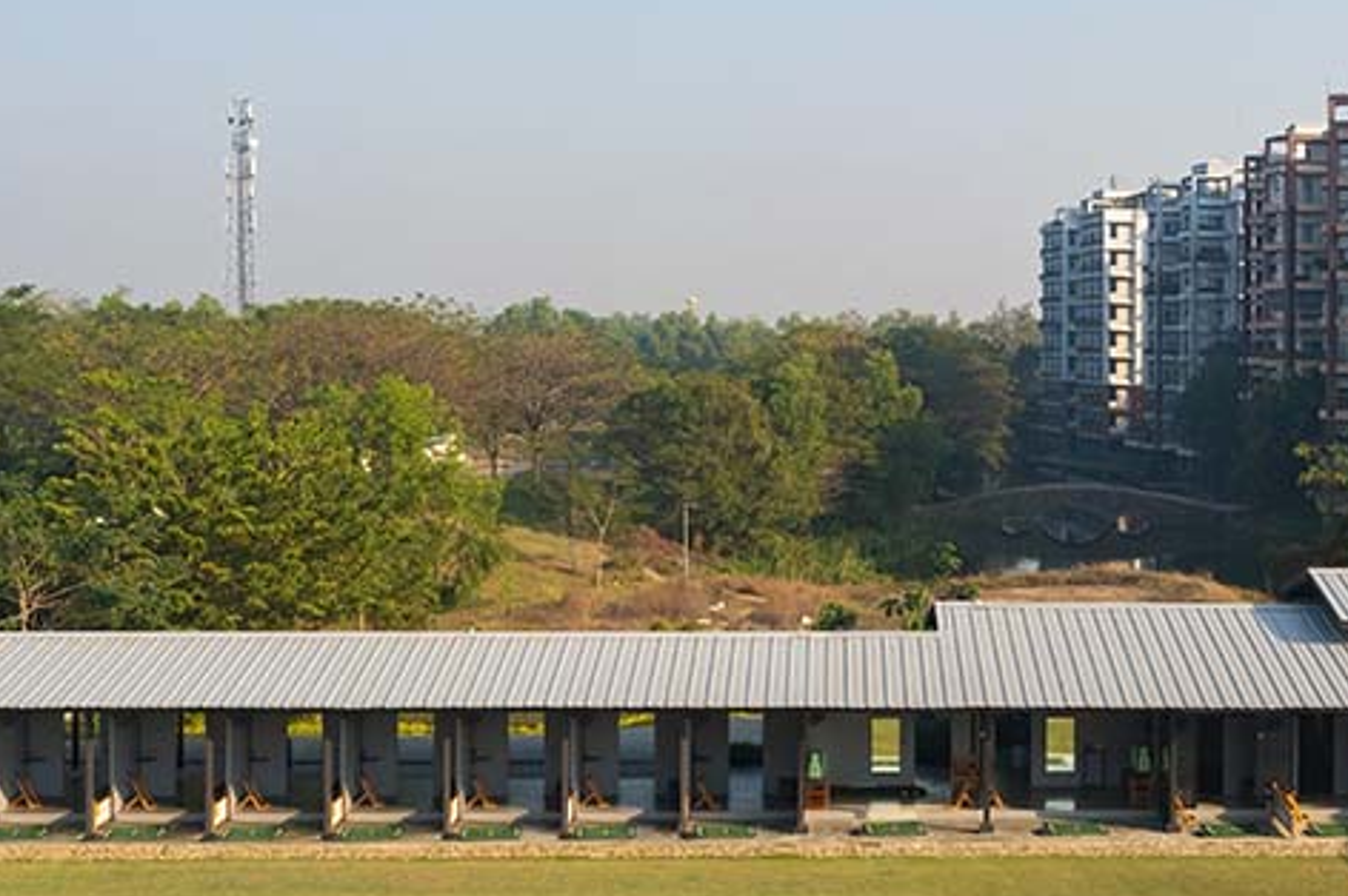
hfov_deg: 34.8
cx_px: 888
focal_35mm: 57
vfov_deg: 23.6
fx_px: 2133
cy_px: 608
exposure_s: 1/200
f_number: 9
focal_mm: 10.26
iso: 100
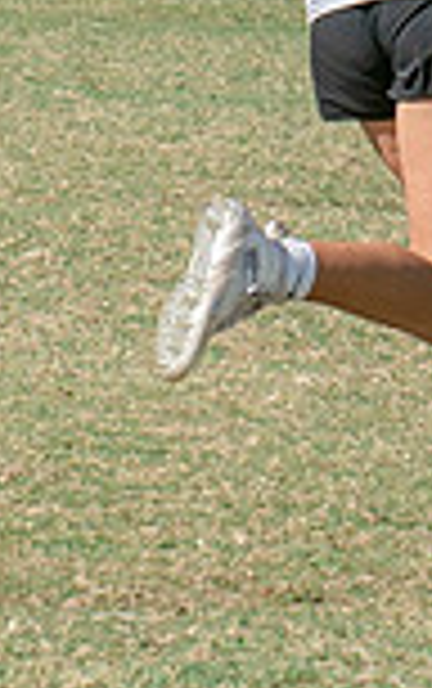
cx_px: 1180
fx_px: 14145
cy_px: 30
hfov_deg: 1.7
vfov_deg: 2.8
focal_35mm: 753
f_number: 5.6
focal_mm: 70
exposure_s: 1/1000
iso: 250
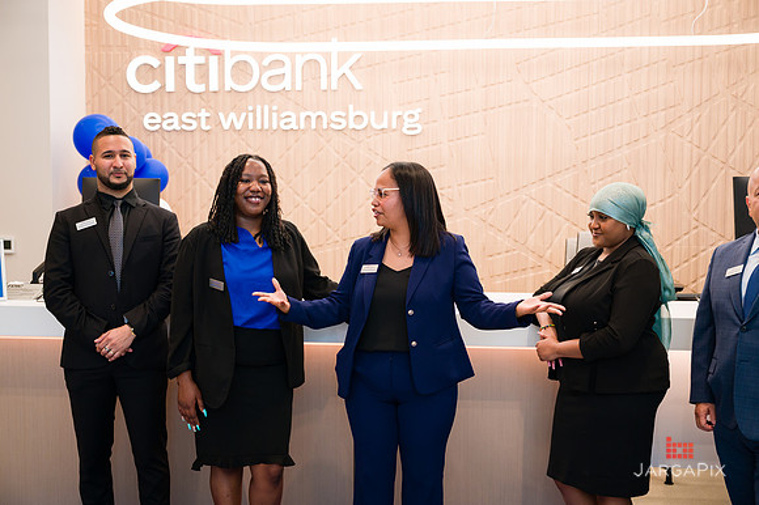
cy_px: 252
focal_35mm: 42
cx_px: 380
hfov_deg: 46.6
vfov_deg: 32.0
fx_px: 880
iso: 500
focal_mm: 41
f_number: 3.2
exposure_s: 1/200
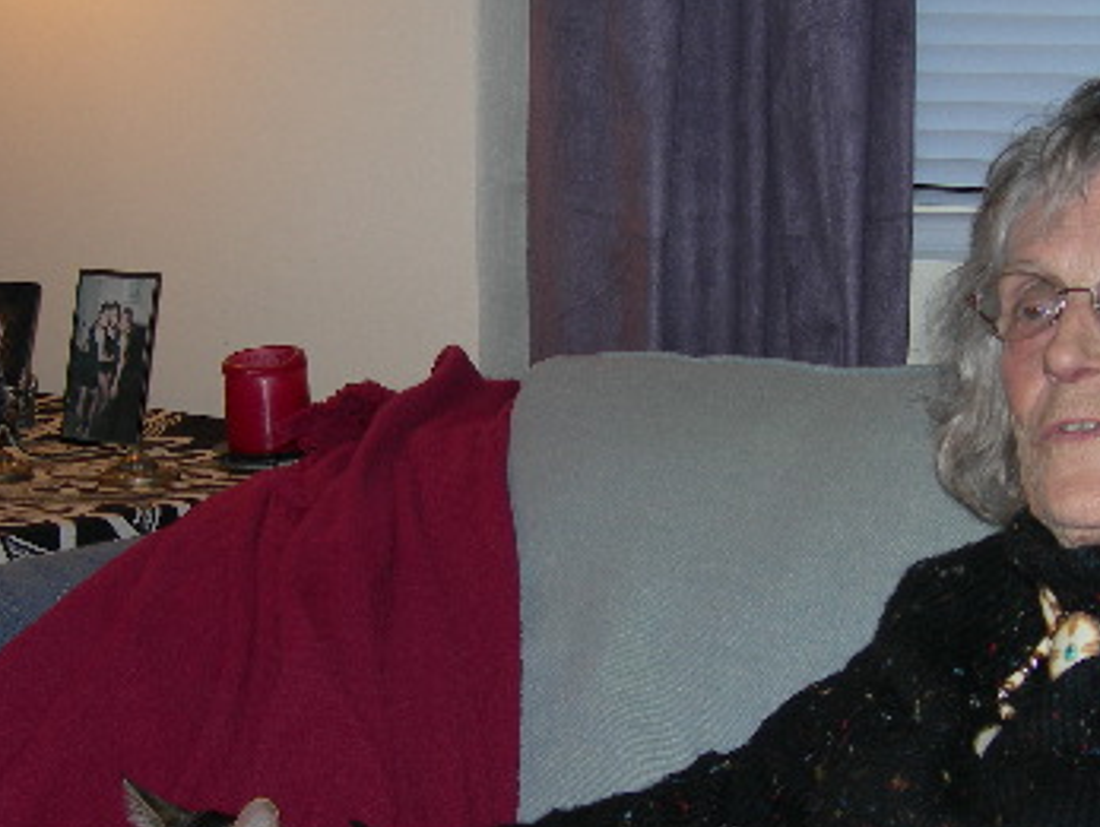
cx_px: 647
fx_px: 2227
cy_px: 491
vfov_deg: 21.0
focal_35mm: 70
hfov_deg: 27.7
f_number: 2.8
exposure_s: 1/60.1
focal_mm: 7.8
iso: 50
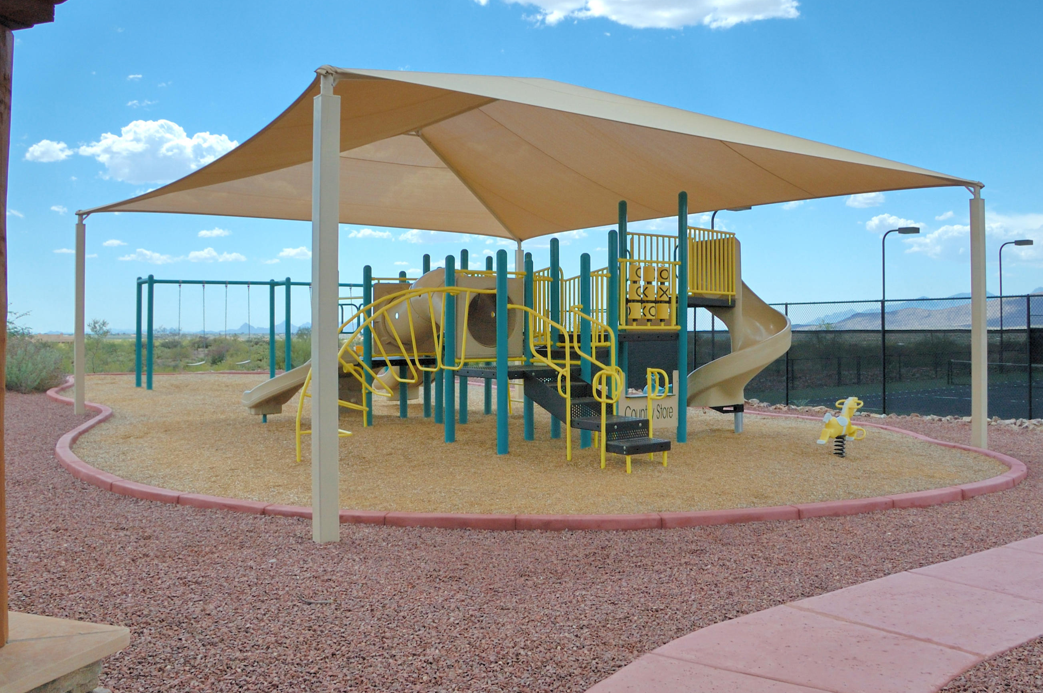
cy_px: 332
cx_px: 554
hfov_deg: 60.3
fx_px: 897
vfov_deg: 42.2
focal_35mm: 31
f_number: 9
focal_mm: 18
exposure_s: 1/160
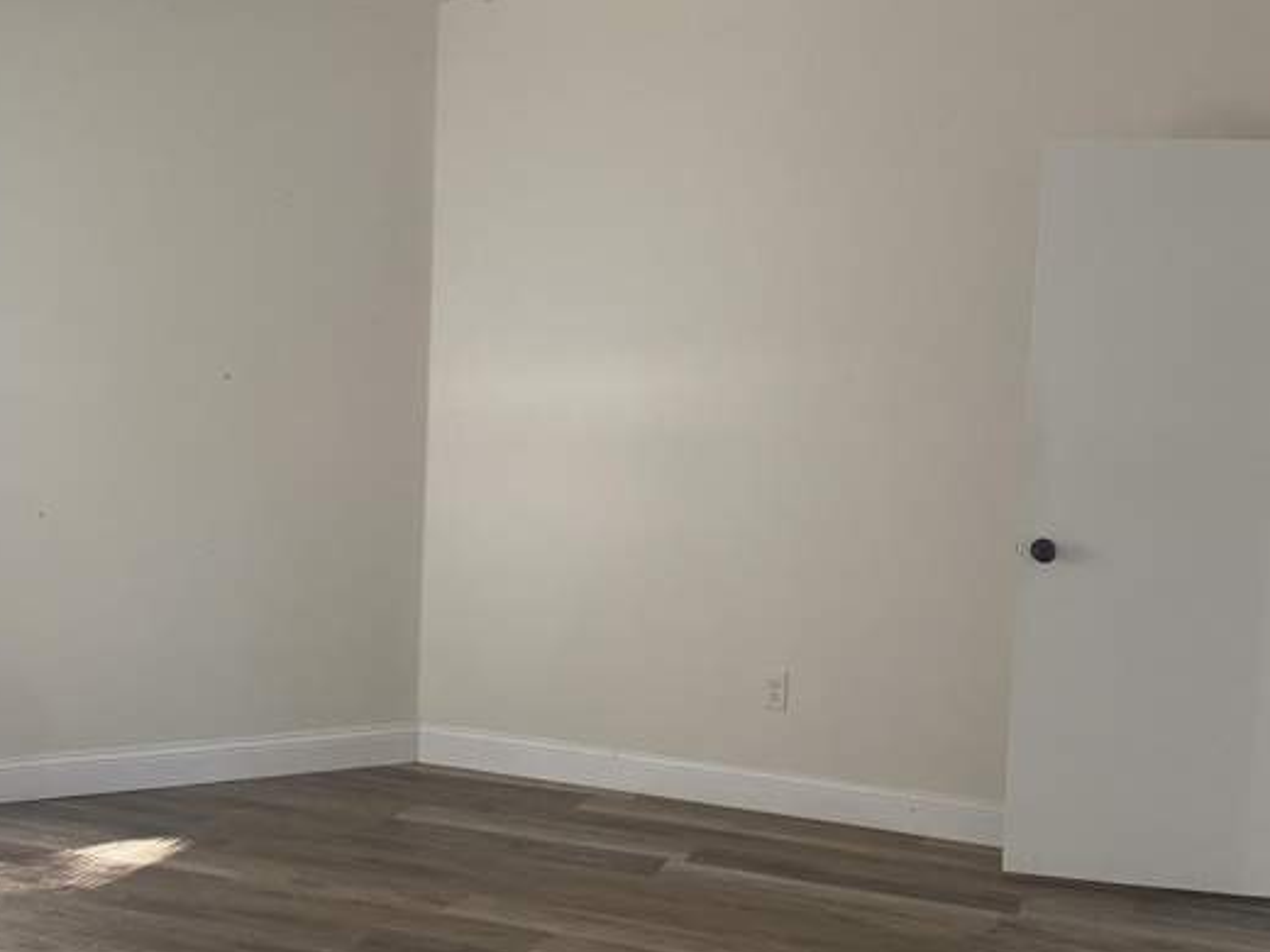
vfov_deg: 36.0
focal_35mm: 40
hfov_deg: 46.8
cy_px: 452
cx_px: 645
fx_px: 1468
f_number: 1.8
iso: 200
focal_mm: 4.25
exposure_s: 1/60
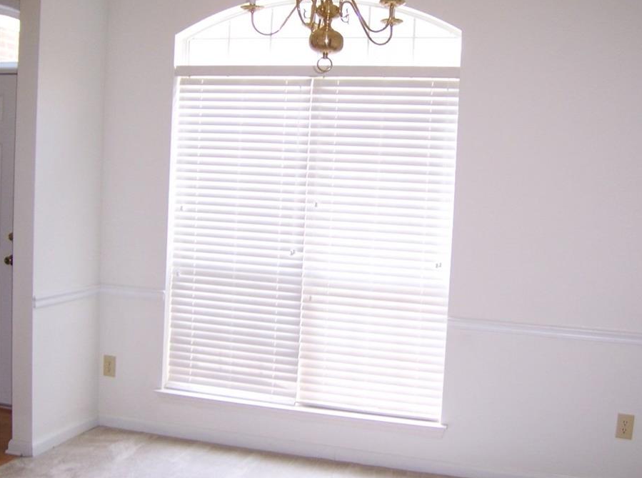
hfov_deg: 45.8
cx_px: 363
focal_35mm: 41
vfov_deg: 35.0
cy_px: 224
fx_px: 758
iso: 125
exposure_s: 1/30
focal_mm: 6
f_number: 2.8
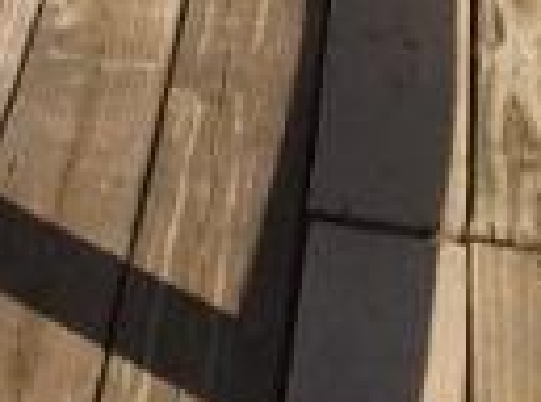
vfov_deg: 6.0
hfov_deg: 7.1
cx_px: -1376
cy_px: -683
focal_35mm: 231
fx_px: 3600
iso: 32
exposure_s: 1/2475
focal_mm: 4.15
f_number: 2.2
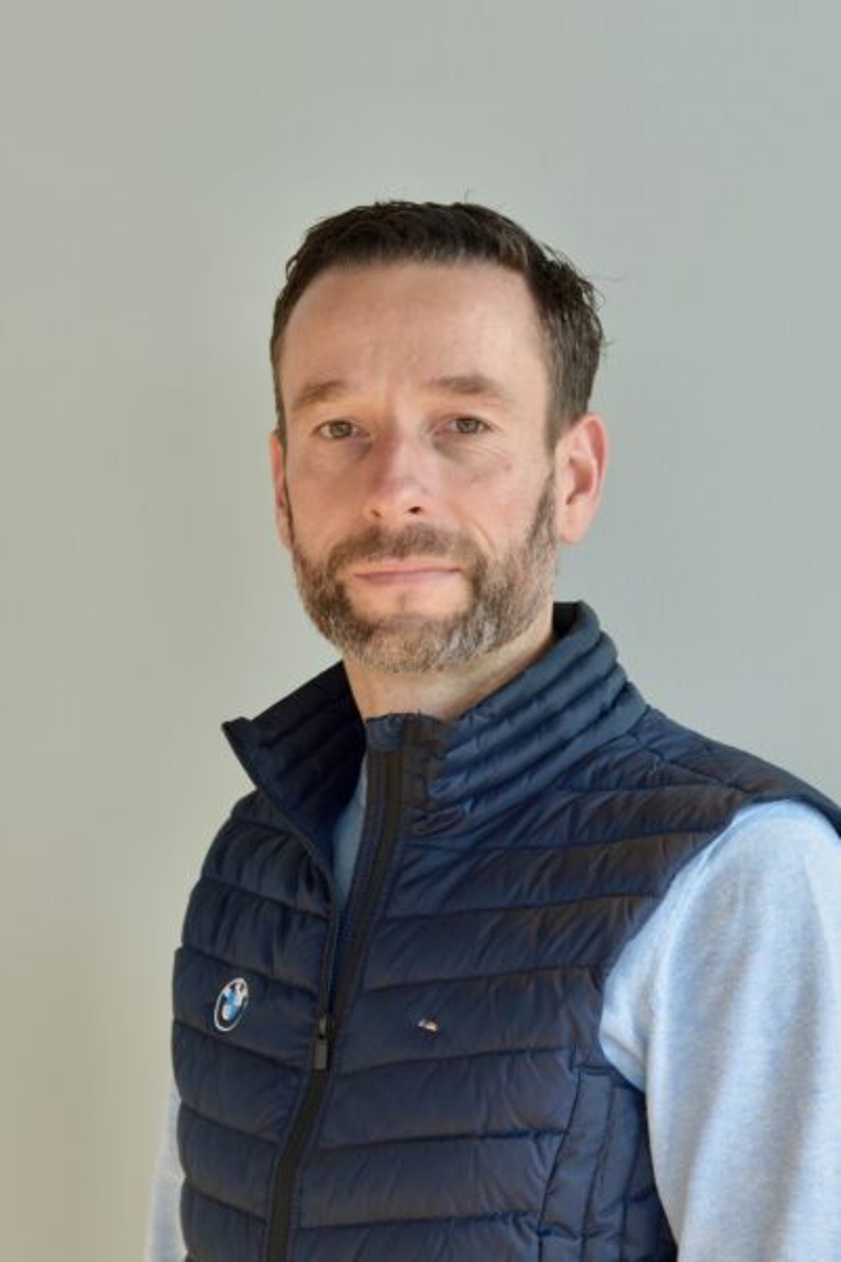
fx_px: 2628
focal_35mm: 75
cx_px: 420
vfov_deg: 27.0
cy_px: 631
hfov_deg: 18.2
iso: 640
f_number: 5
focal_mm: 50
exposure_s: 1/30
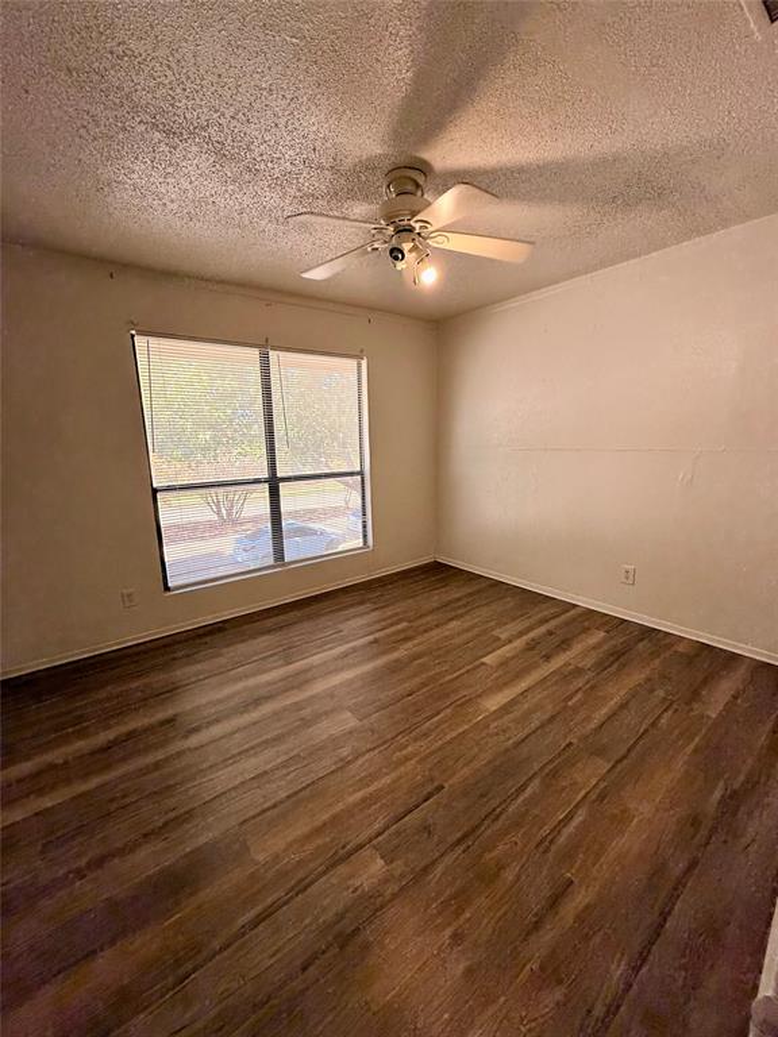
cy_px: 518
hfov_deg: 85.7
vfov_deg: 102.1
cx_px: 389
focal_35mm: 14
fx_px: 420
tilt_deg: -9.0
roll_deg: +1.0
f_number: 2.2
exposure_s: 1/99
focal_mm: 2.22
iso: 100
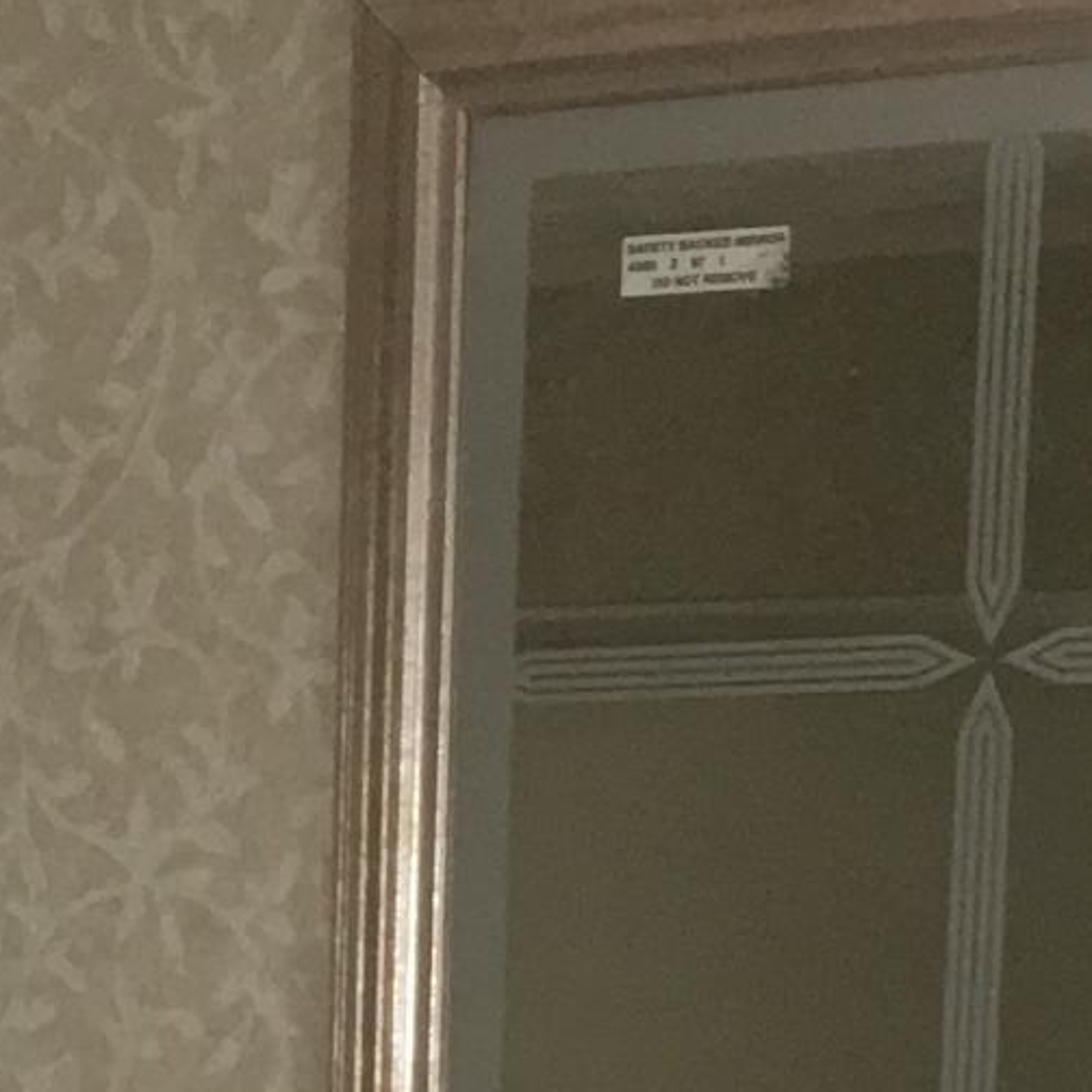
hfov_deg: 10.9
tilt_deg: -9.9
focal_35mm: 153
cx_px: -597
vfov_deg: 10.7
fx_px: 5461
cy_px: 1989
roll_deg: +0.1
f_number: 2.2
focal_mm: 4.15
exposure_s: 1/24
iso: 160
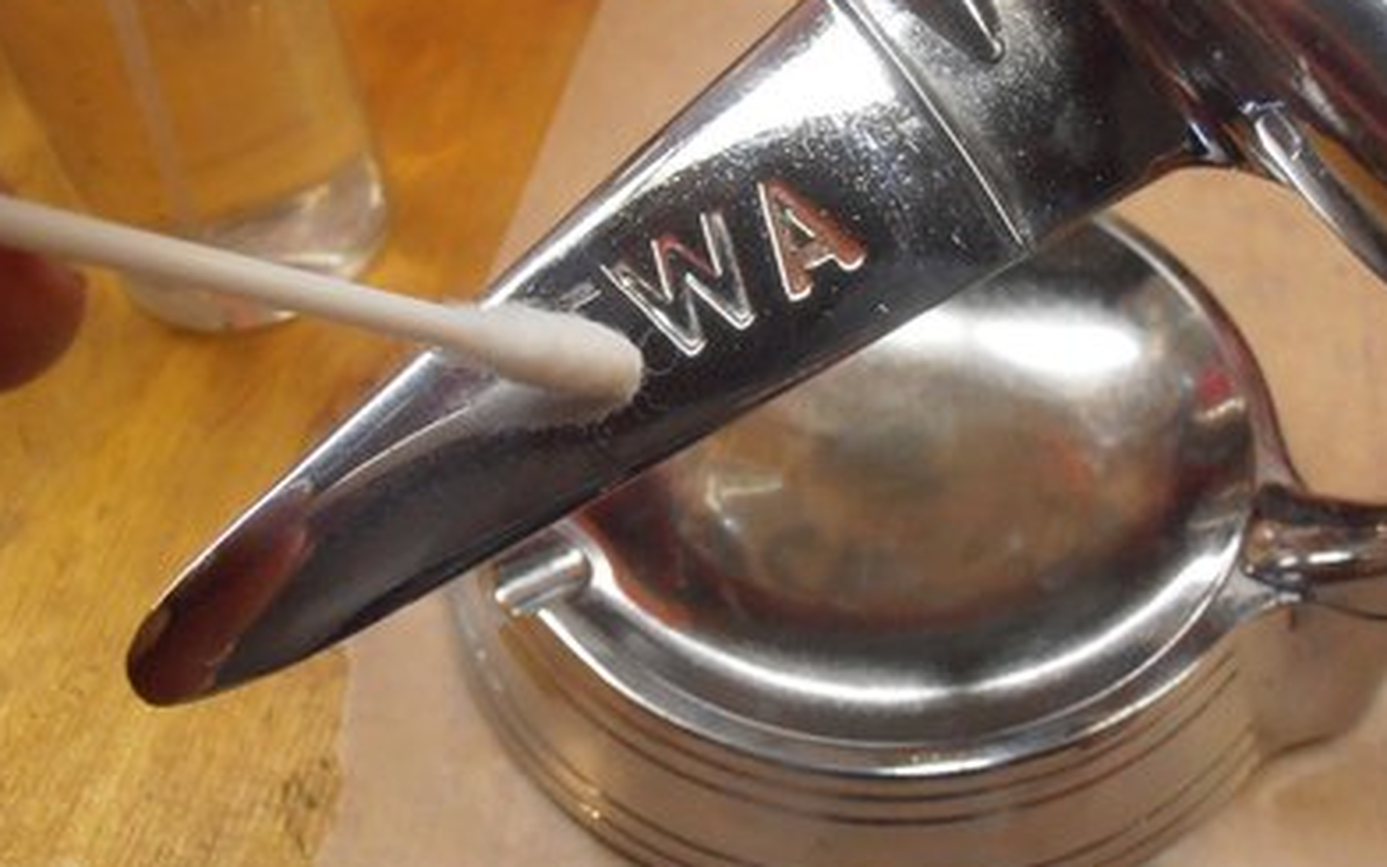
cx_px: 697
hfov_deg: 49.3
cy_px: 428
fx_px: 1512
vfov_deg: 32.0
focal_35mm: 40
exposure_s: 1/80
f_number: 3.9
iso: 800
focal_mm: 6.61
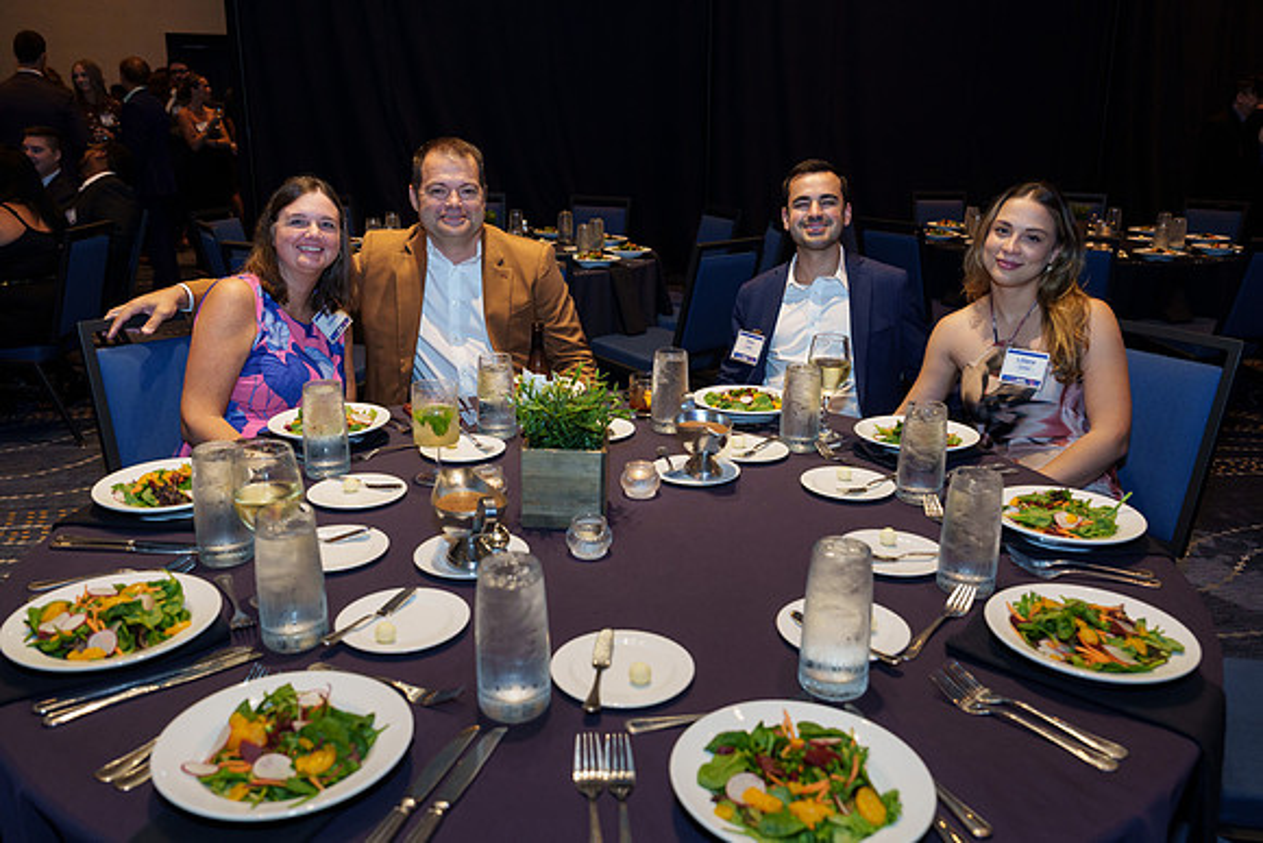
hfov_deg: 65.2
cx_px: 632
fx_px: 988
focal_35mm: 28
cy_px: 386
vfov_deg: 46.1
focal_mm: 26
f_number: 4.5
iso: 1600
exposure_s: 1/60
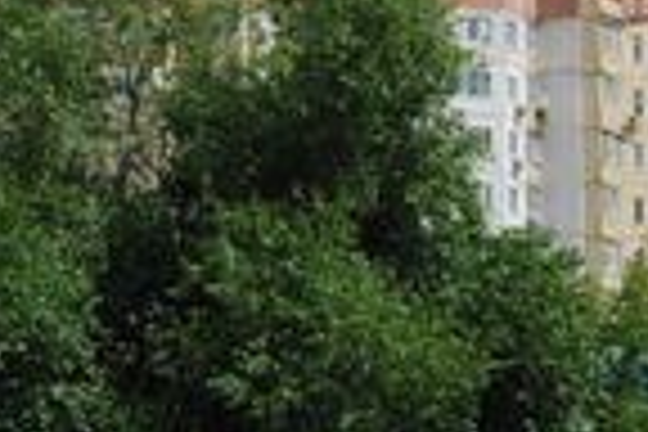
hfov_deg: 7.6
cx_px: -36
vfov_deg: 5.1
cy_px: 698
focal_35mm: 268
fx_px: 4824
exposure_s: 1/2000
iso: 250
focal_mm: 55
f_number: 5.6
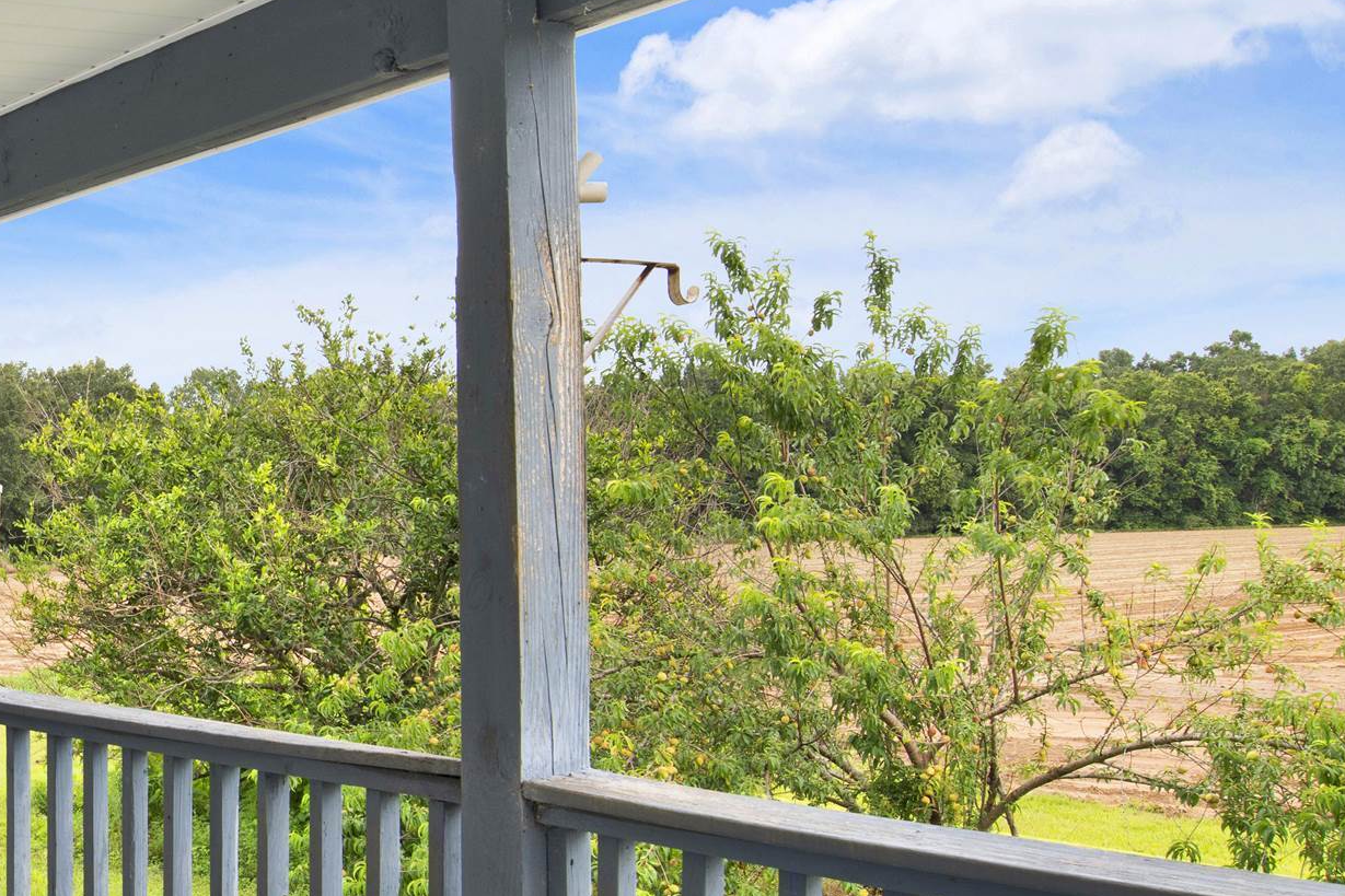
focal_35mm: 45
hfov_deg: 36.6
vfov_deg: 29.8
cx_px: -149
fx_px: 1681
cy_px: 498
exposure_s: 1/20
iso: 200
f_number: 11
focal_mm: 18
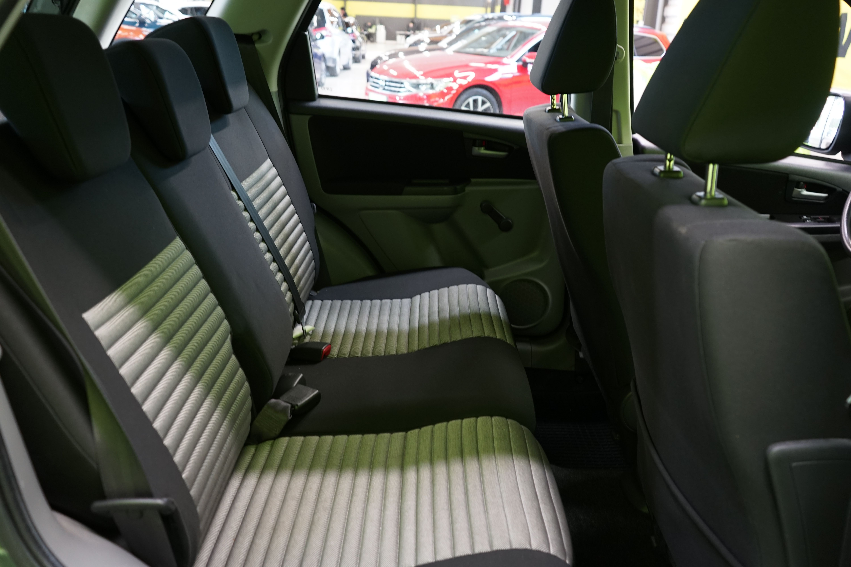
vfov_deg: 45.0
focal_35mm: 29
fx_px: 685
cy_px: 284
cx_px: 426
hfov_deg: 63.7
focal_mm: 29
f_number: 4.5
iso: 800
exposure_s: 1/10
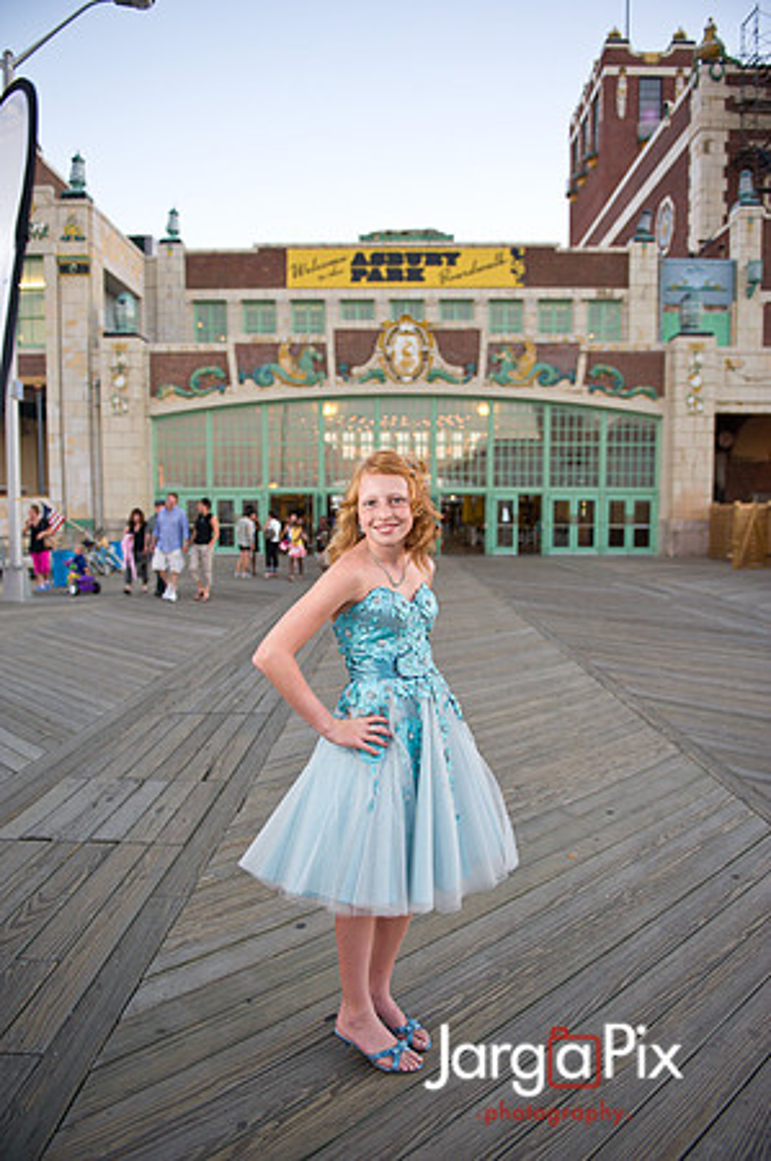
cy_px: 580
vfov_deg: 73.8
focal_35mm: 24
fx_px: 773
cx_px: 386
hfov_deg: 53.0
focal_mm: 24
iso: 800
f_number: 3.2
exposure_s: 1/250
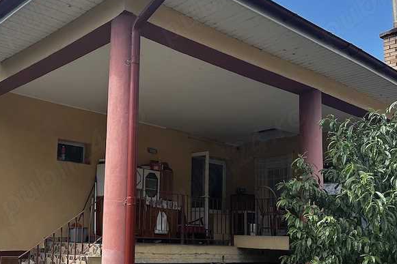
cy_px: 174
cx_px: 152
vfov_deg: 31.0
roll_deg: -1.6
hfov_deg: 45.1
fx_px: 474
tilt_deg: +8.3
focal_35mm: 43
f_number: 1.78
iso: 80
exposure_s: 1/1812
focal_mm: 6.86
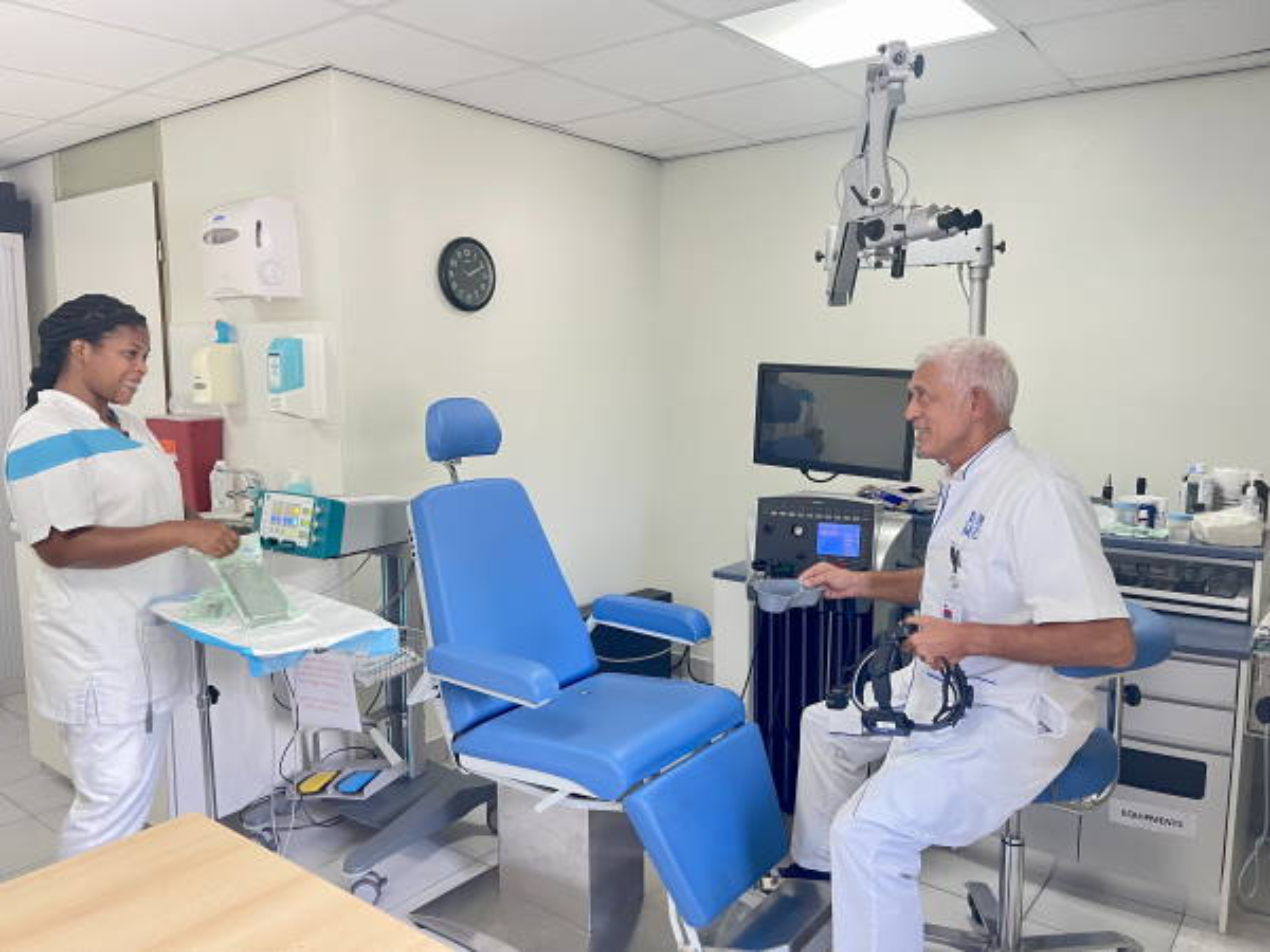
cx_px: 635
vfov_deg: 54.9
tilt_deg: -8.3
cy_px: 476
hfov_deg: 69.4
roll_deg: +0.0
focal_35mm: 25
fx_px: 917
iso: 200
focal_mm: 5.1
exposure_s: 1/60
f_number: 1.6
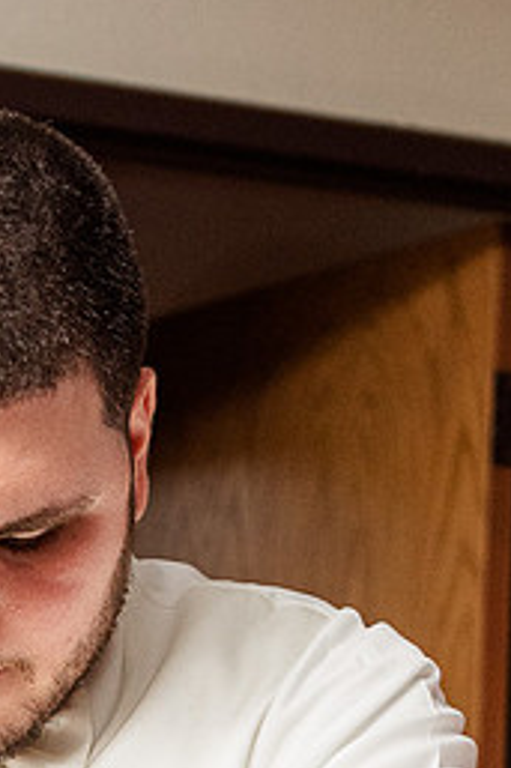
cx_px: -90
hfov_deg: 11.3
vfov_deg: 16.7
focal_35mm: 119
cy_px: 843
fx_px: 2537
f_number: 2.8
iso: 640
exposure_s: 1/100
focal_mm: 24
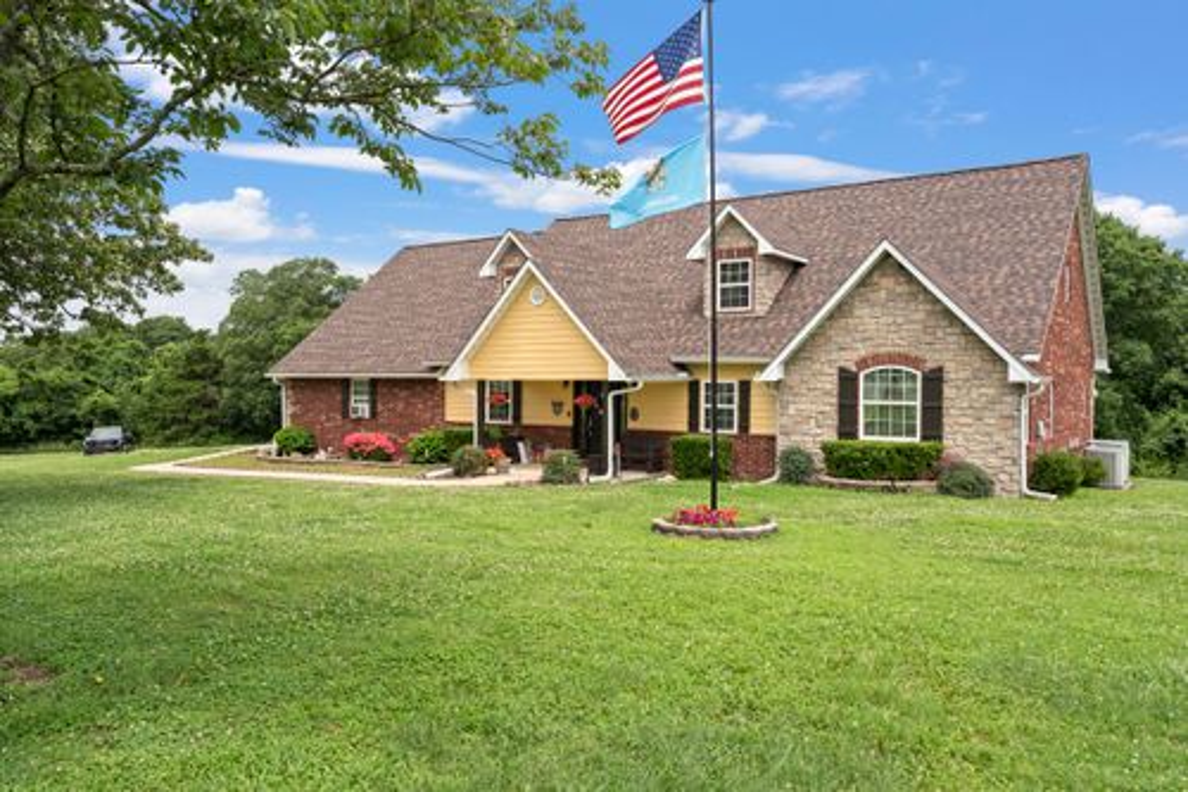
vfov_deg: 50.4
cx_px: 594
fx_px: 841
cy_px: 396
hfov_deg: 70.5
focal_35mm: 26
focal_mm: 25.5
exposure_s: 1/400
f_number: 8
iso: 200
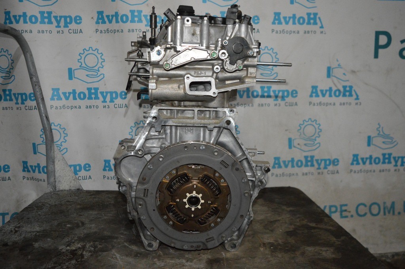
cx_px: 202
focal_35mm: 32
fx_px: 354
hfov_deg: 59.5
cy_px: 134
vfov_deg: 41.6
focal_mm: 21
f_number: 3.8
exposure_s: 1/60
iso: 3200
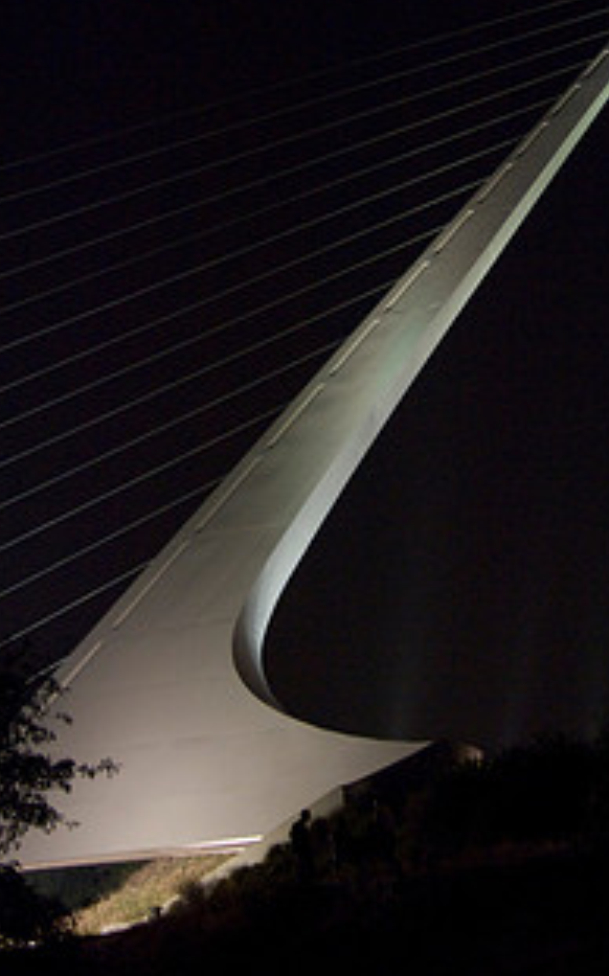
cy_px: 358
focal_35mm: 53
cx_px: 369
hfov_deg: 24.3
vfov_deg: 37.9
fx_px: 1409
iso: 800
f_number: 3.5
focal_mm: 24
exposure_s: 1/2.5
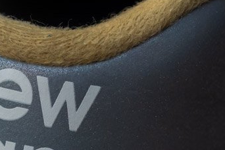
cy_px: 107
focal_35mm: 193
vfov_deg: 7.1
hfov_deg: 10.4
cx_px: -64
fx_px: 1206
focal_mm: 60
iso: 1600
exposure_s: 1/640
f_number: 6.3
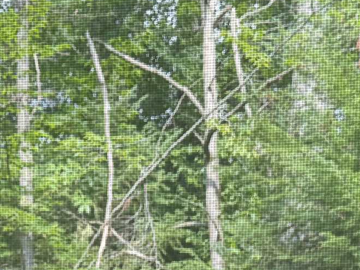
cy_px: 438
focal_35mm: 112
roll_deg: -0.4
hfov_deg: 17.2
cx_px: 8
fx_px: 1165
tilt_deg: -2.7
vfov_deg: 12.4
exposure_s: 1/166
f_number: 1.78
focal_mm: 6.76
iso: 64
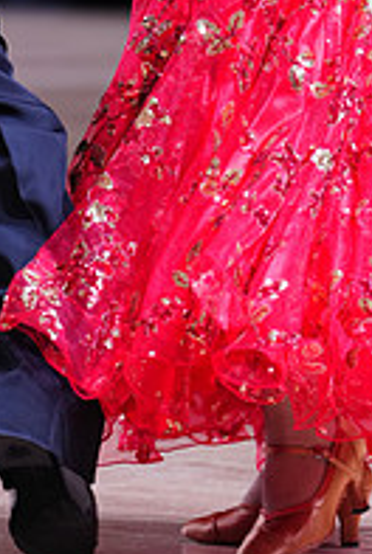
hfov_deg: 3.1
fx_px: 6857
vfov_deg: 4.6
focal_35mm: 444
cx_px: 58
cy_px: -166
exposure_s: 1/500
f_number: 2.8
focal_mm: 151
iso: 1000
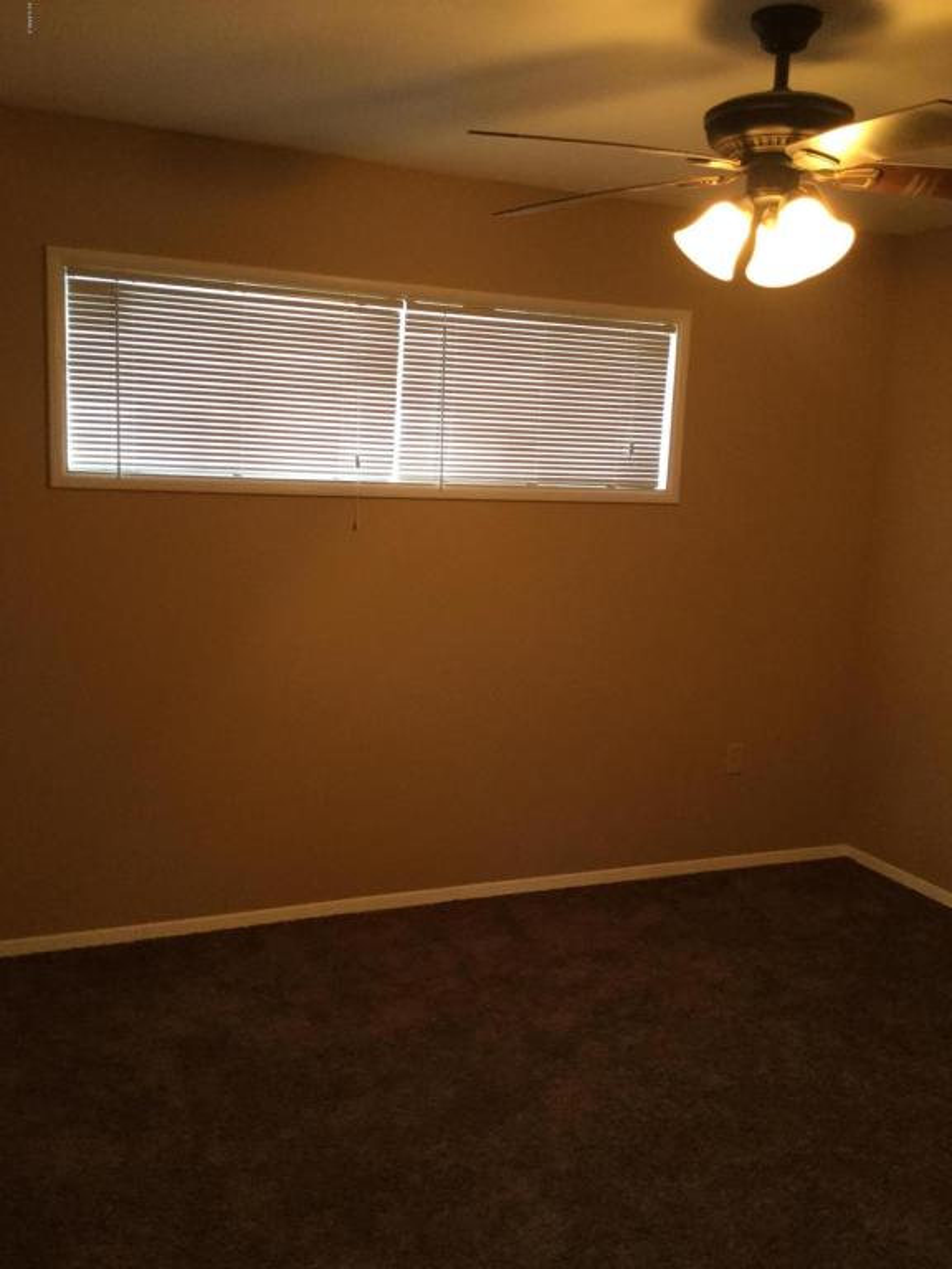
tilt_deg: -7.9
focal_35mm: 31
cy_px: 634
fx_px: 1137
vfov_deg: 58.4
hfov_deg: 45.4
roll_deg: -2.7
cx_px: 476
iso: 125
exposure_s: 1/30
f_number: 2.4
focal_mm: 3.3
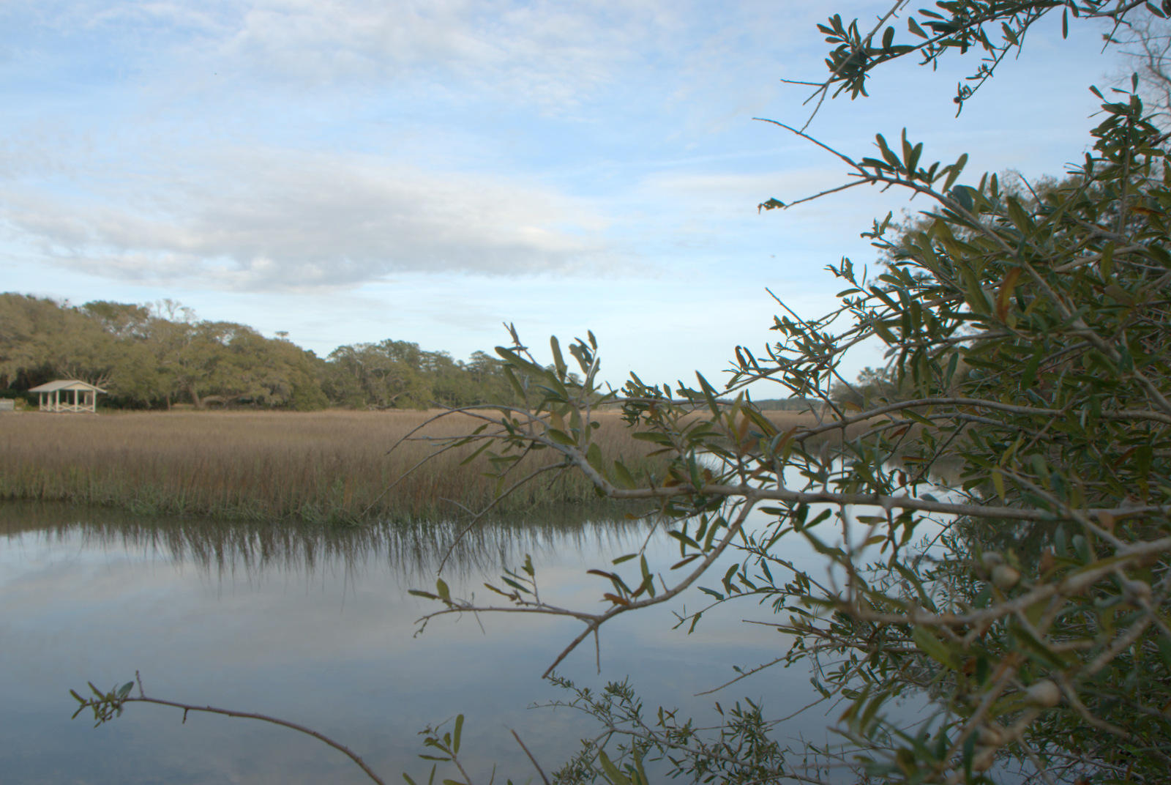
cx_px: 586
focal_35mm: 30
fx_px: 977
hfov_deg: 61.9
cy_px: 392
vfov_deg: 43.7
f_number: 6.3
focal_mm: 20
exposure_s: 1/160
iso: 100
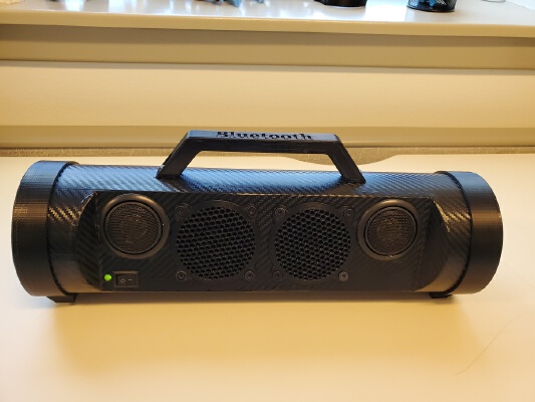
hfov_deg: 67.3
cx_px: 268
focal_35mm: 26
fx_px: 402
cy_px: 201
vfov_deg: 53.1
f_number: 2.4
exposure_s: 1/60
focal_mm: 4.3
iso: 250
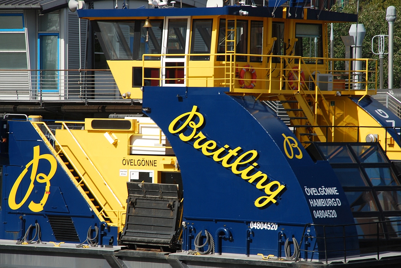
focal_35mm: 202
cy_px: 134
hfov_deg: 10.1
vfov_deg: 6.8
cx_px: 200
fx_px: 2258
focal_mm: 135
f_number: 10
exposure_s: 1/250
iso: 140
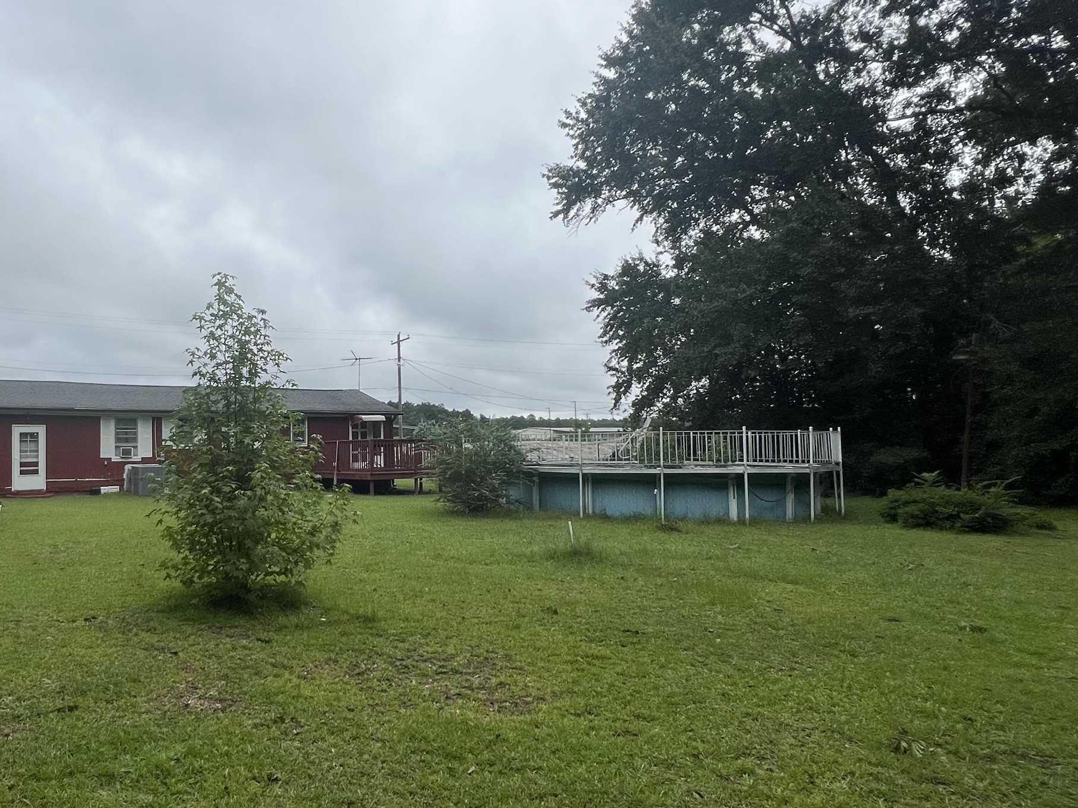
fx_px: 685
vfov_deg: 61.1
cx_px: 309
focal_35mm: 22
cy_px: 419
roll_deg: +0.5
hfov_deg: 72.6
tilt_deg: +0.8
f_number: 1.8
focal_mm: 1.57
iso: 32
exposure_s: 1/1698
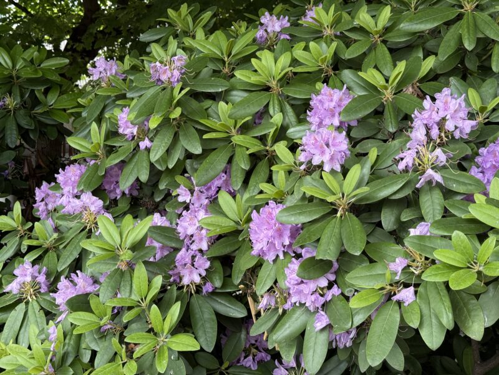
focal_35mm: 48
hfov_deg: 39.7
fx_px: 692
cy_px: 188
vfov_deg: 30.3
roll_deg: +1.5
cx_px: 250
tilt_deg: +3.9
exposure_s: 1/356
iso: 64
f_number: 1.78
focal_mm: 6.76
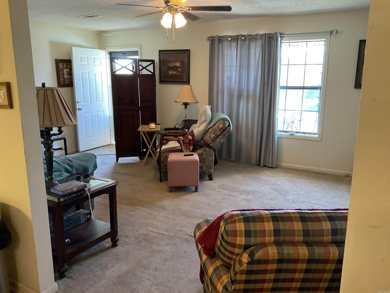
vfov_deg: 48.2
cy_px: 146
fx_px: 327
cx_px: 195
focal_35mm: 29
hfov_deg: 61.7
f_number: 1.8
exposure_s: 1/60
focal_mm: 3
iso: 200
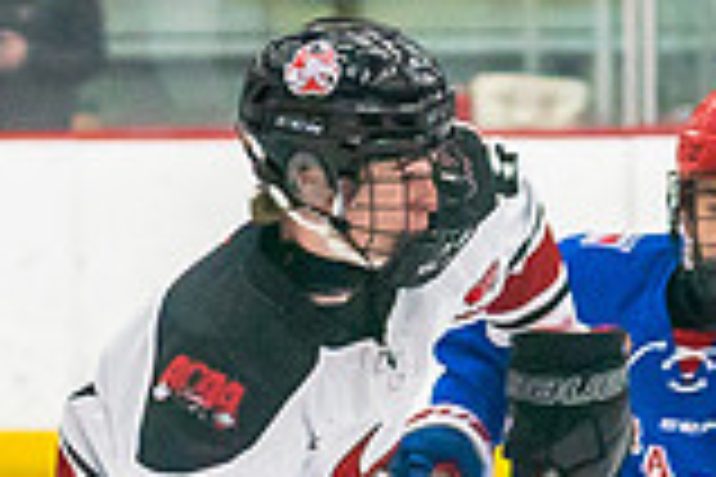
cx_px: 262
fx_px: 10361
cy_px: 749
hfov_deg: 4.0
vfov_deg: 2.6
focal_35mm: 521
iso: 3200
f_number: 2.8
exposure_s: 1/1000
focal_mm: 73
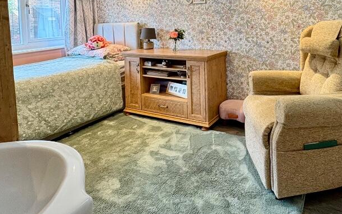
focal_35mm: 25
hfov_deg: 69.7
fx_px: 233
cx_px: 238
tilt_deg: -0.8
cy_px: 23
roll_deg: +1.5
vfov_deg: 44.9
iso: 250
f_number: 2.2
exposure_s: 1/50
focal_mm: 2.22
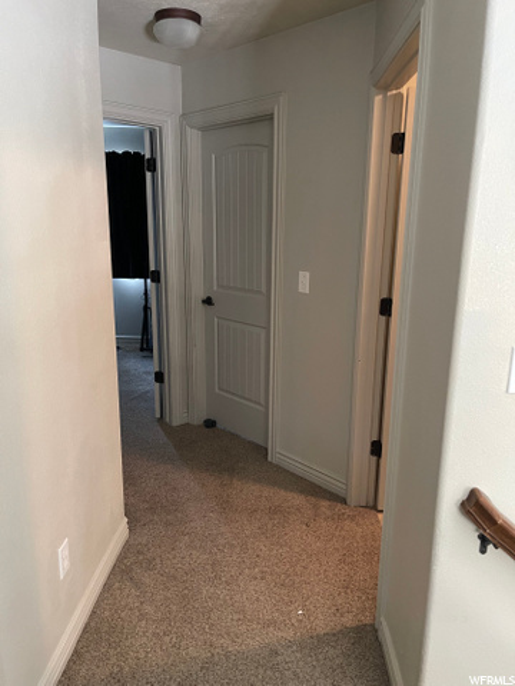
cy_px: 343
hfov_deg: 53.1
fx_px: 516
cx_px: 258
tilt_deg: -12.5
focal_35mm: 26
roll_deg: -0.4
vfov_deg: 67.3
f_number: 1.6
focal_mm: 5.1
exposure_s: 1/40
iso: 500
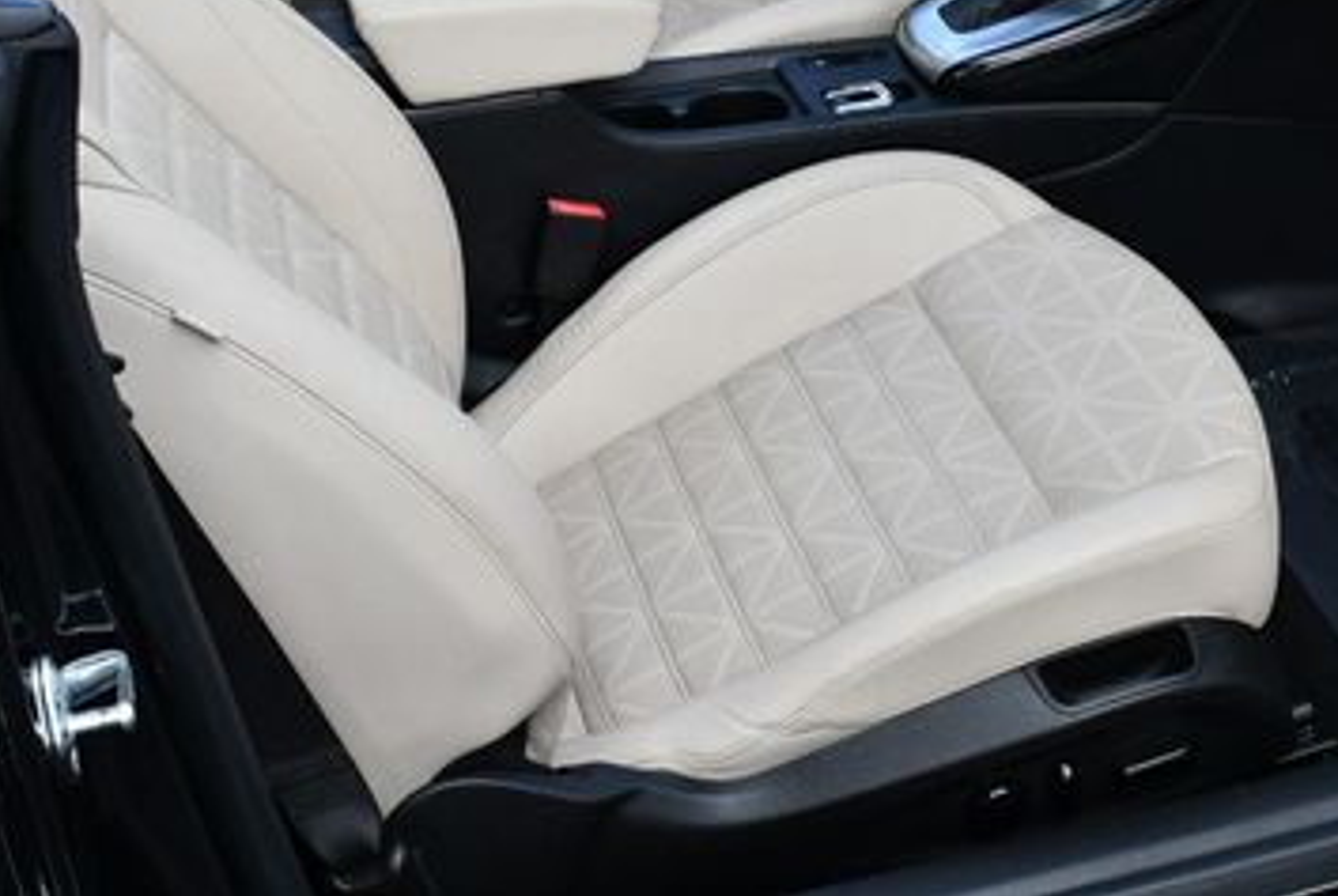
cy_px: 91
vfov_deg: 20.6
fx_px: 2419
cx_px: 839
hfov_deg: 30.8
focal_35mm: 65
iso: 200
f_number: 7.1
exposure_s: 1/250
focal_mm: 18
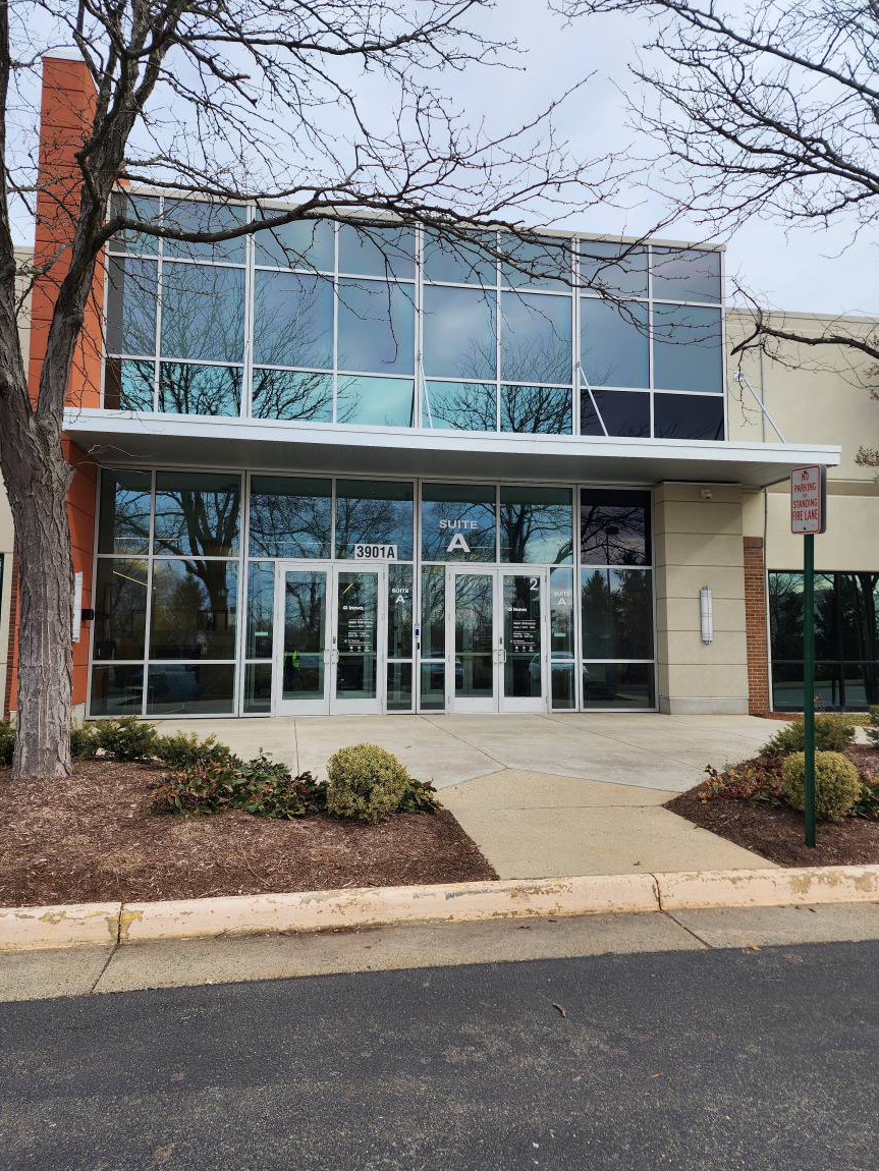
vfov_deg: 71.6
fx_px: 812
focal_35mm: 24
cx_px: 445
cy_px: 574
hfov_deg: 56.8
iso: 12
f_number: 1.8
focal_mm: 6.4
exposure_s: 1/690
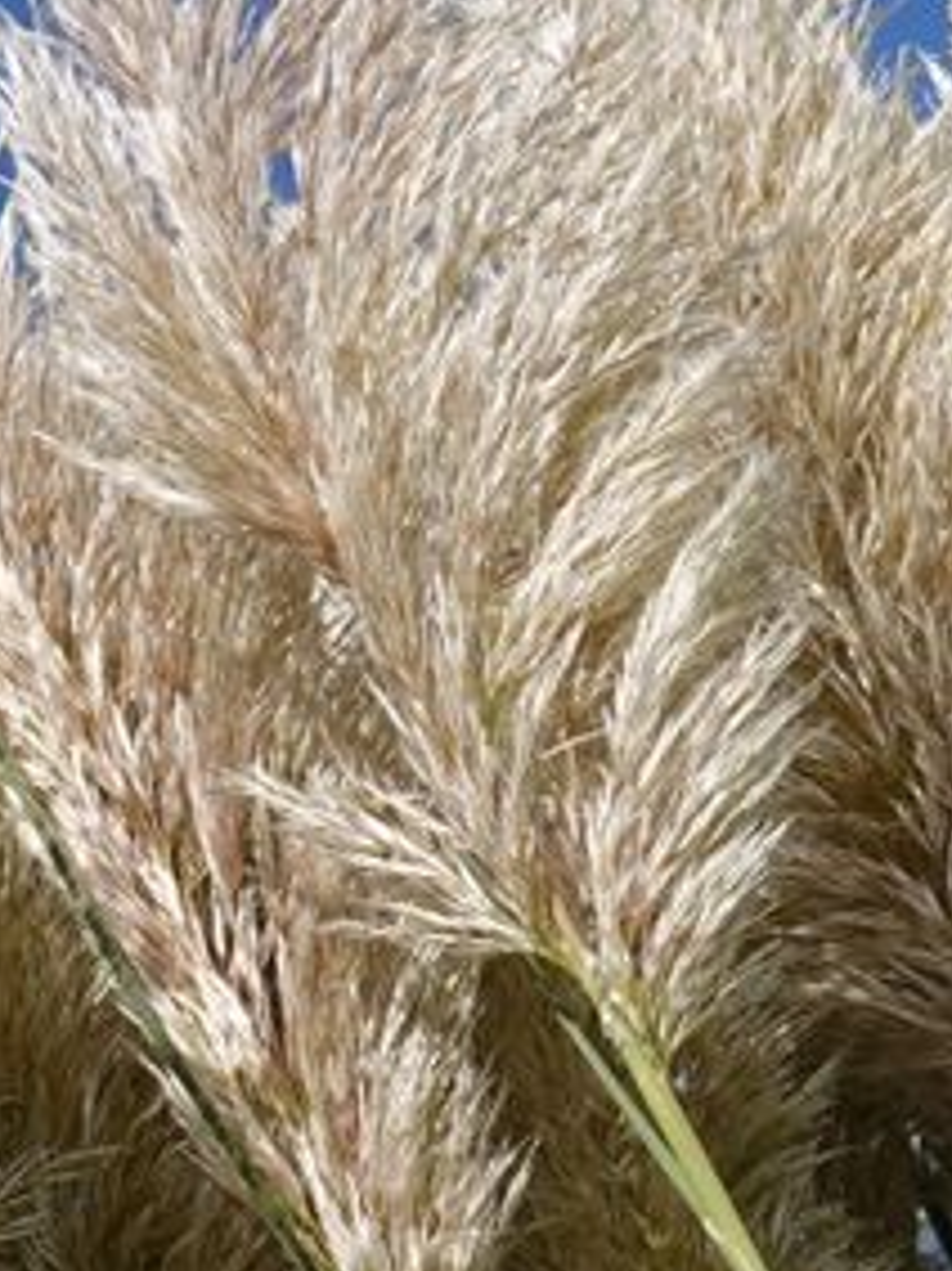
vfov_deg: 9.9
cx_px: 494
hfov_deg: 7.4
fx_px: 7339
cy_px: 1141
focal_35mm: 200
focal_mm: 18.63
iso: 100
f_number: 5
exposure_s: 1/1000
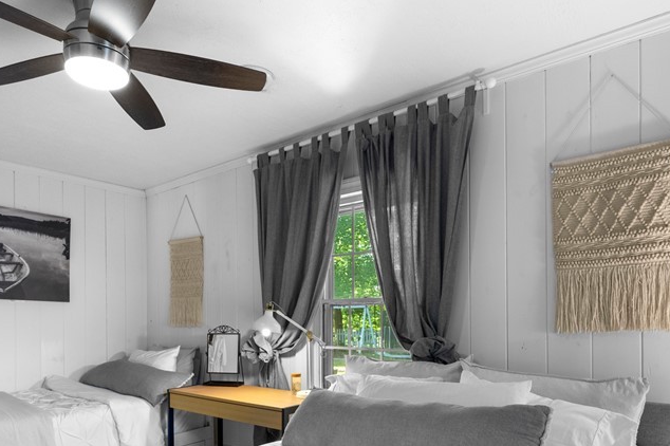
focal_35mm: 24
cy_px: 365
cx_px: 306
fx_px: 446
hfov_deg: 73.6
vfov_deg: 49.6
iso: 1250
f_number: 8
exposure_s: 1/8
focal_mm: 14
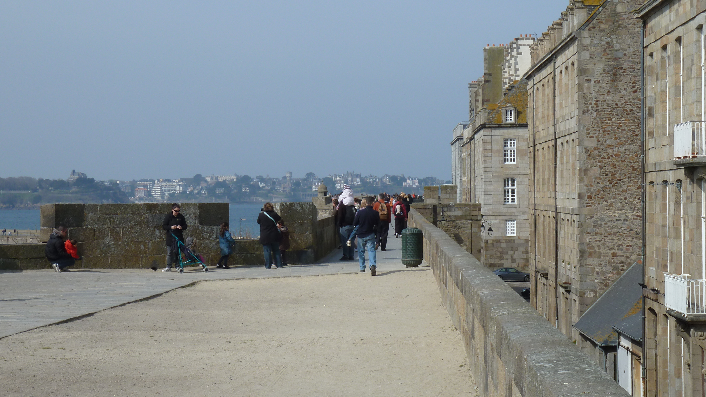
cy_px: 207
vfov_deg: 13.3
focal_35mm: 91
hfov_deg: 23.4
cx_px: 351
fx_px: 1704
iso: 80
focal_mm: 13.7
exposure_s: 1/400
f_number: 5.6
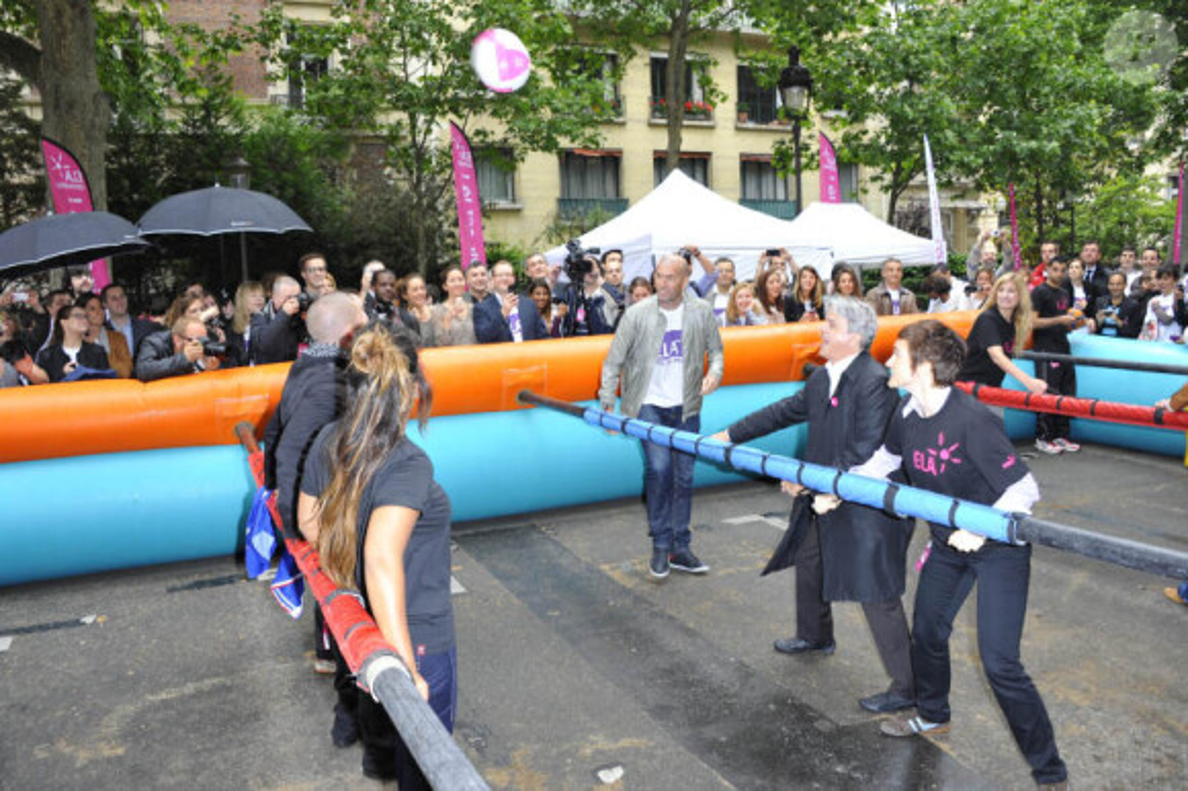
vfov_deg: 46.4
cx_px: 594
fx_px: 923
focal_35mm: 28
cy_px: 396
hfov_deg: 65.5
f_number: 7.1
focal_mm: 28
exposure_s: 1/100
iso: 800
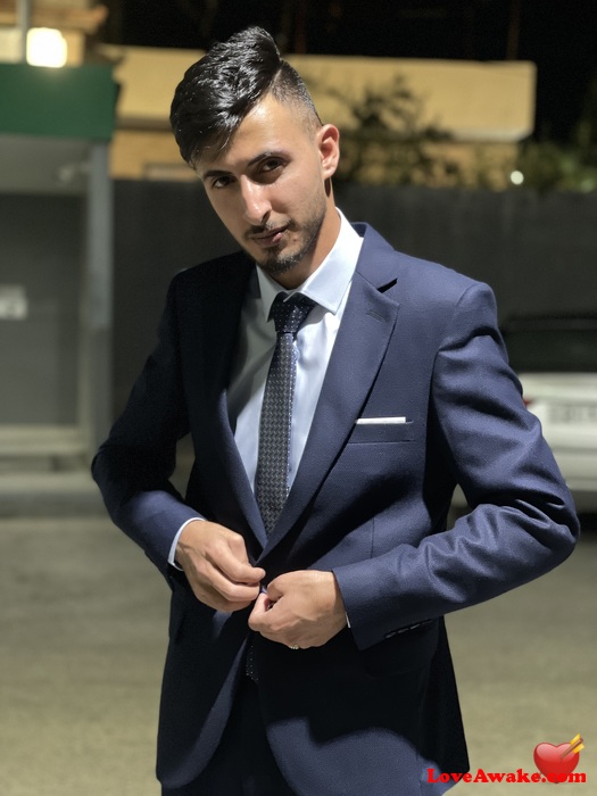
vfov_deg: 30.3
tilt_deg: -4.7
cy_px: 398
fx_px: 1472
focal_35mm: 64
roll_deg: -1.9
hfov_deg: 22.9
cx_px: 298
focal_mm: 7.5
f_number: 2.2
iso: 400
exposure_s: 1/14
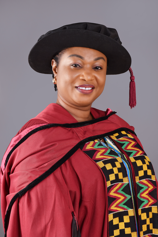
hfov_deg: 10.8
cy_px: 118
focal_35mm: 128
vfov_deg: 16.1
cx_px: 79
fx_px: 839
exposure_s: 1/125
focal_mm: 85
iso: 500
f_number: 11
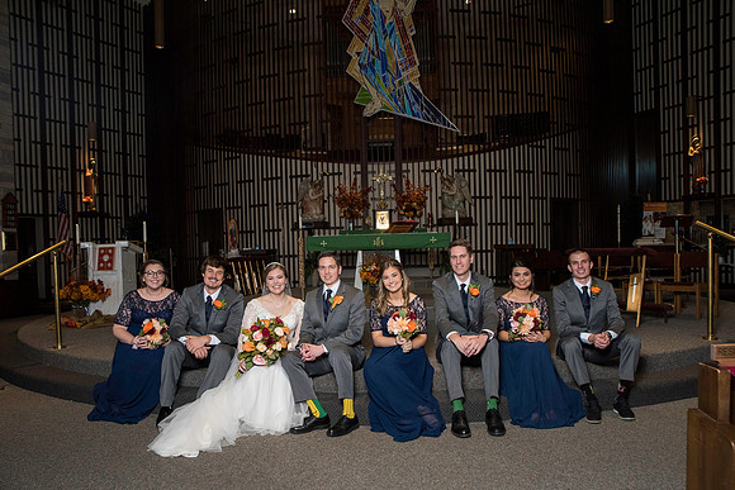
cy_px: 274
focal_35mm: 27
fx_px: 548
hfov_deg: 67.6
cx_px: 356
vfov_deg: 48.1
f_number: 6.3
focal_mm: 24
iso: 1000
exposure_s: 1/160
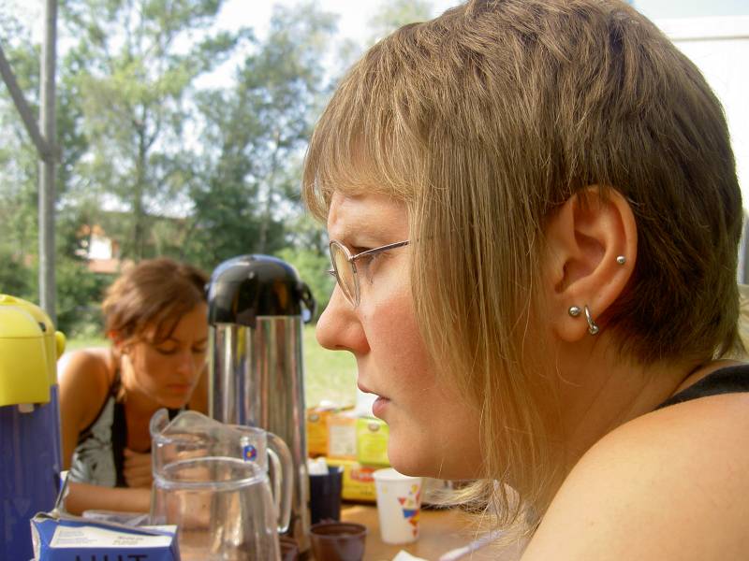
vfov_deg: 36.8
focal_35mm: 39
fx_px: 844
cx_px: 374
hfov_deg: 47.9
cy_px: 280
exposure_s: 1/200
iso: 100
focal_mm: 8
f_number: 2.8
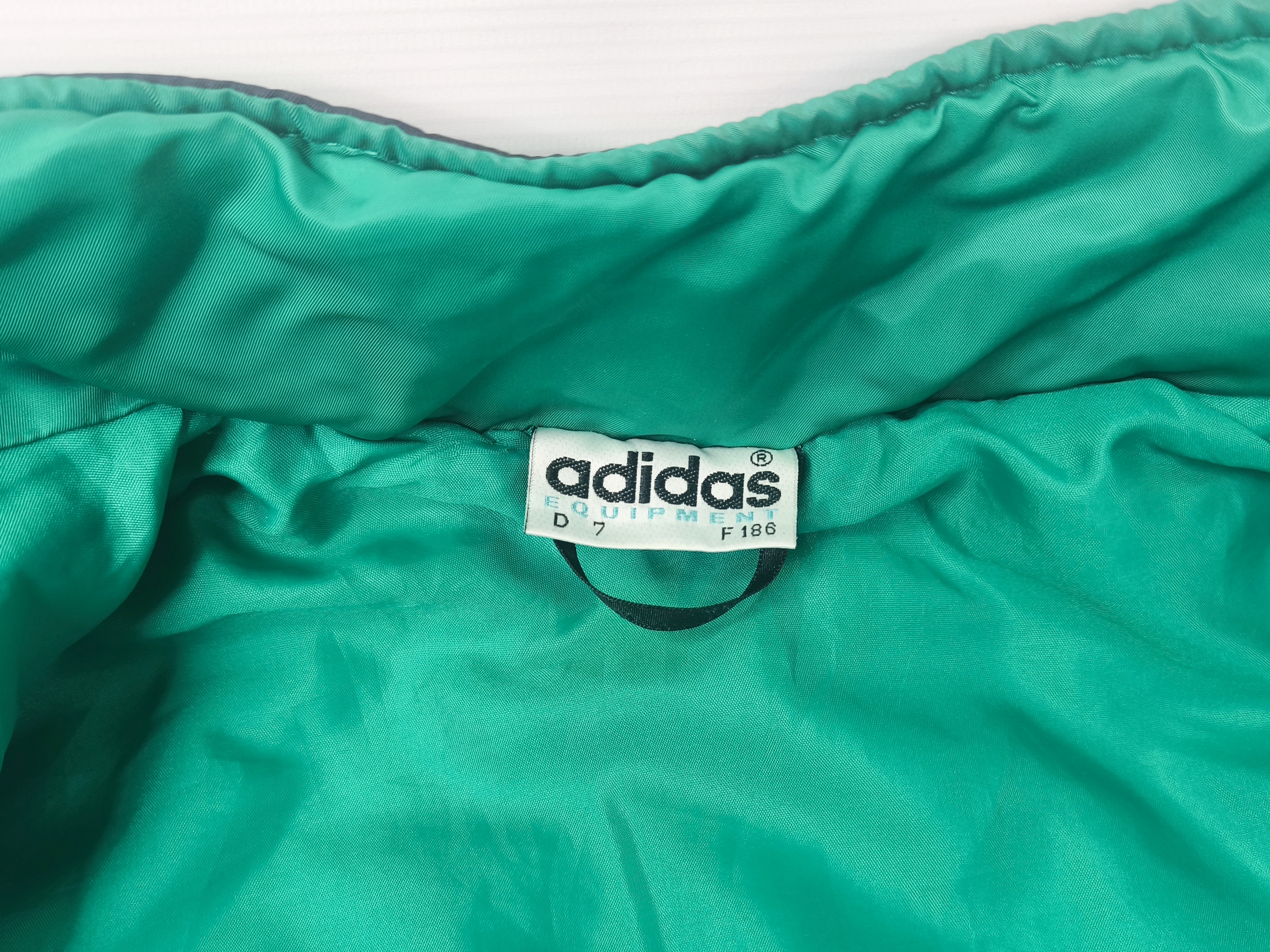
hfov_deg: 71.6
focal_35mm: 24
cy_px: 476
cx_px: 635
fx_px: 881
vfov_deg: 56.8
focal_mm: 6.92
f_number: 1.9
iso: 160
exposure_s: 1/100
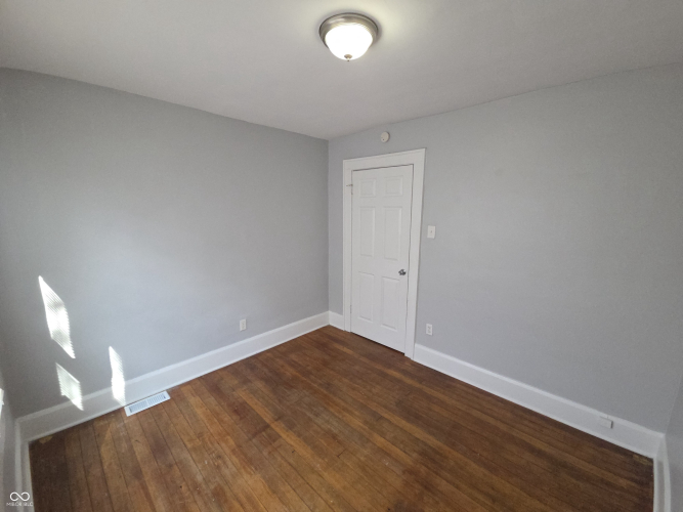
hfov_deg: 106.2
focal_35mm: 13
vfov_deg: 89.9
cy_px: 256
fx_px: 256
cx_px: 342
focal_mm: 2.2
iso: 320
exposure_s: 1/120
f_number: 2.2
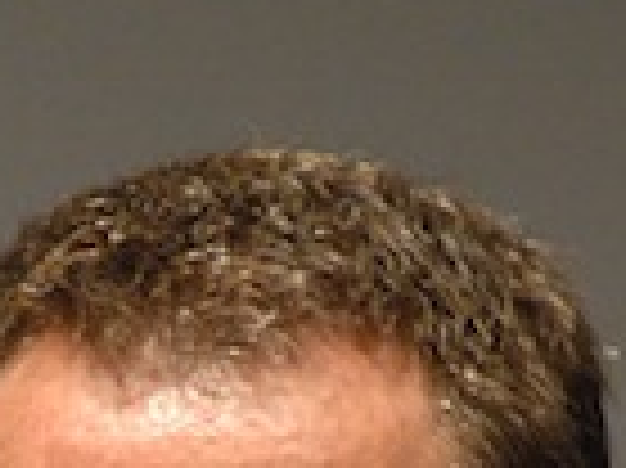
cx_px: 212
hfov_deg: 1.6
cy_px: 835
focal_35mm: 1247
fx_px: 22531
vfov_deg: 1.2
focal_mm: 200
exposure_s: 1/25
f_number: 5.6
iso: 1600
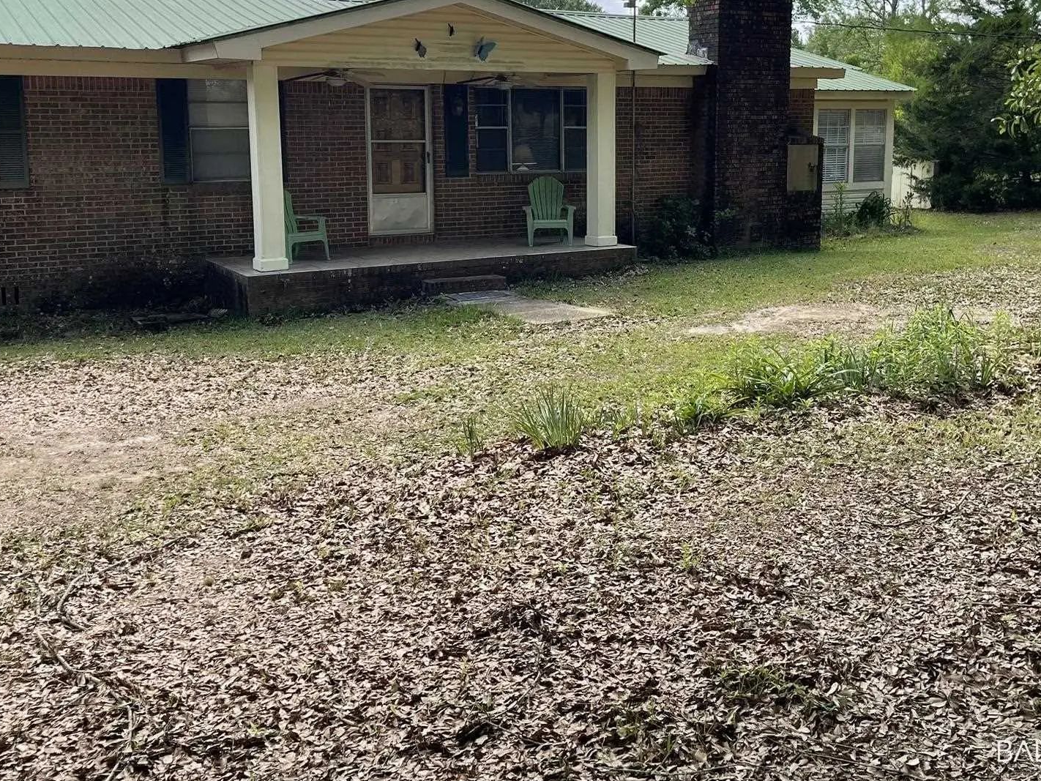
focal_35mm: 36
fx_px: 1083
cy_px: 256
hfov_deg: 51.2
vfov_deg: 39.2
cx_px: 586
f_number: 1.6
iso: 32
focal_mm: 5.1
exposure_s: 1/1087
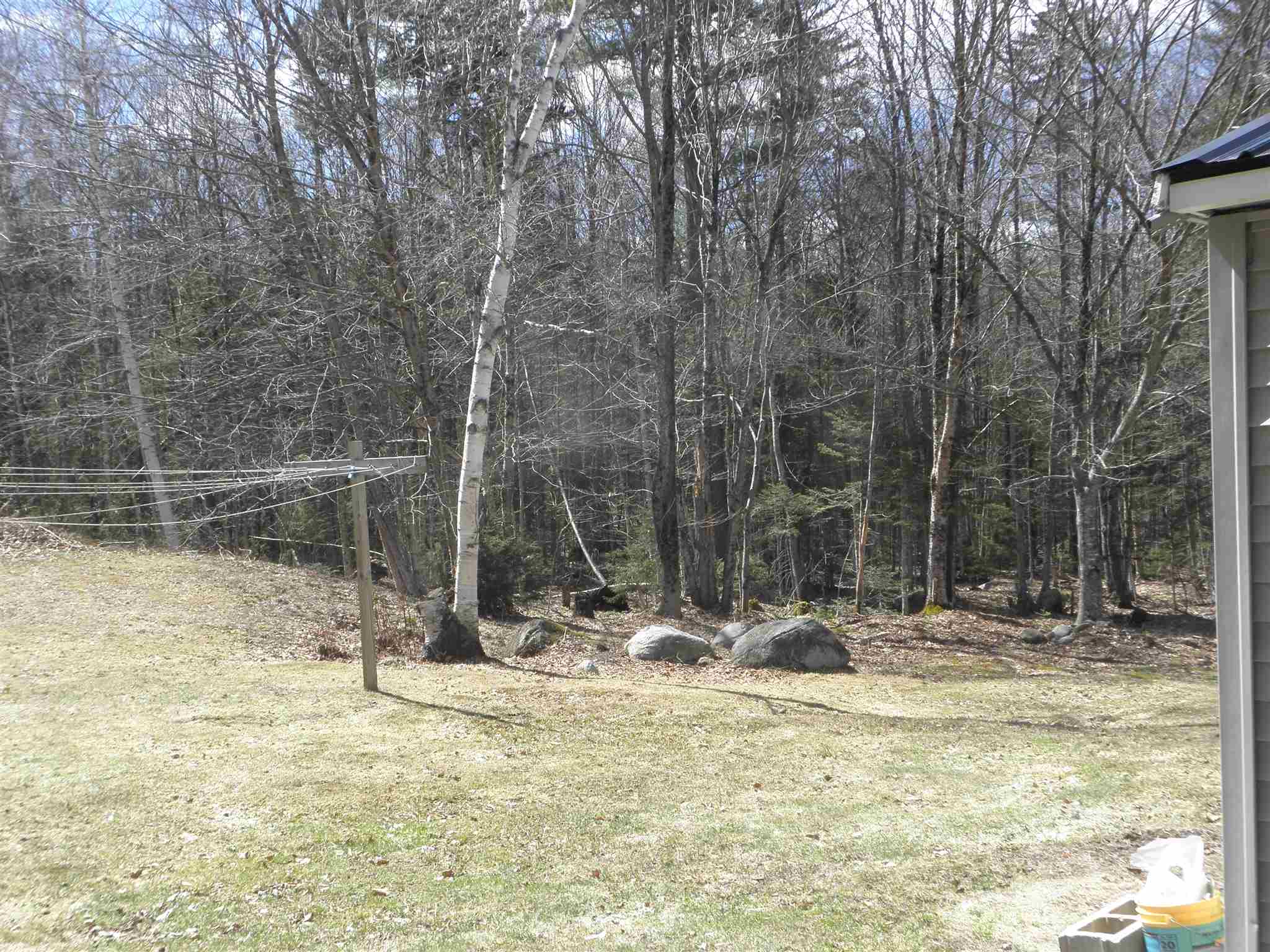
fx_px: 1504
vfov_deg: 35.1
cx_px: 635
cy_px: 476
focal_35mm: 41
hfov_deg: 45.8
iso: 64
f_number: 5.6
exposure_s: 1/125
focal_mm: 7.31
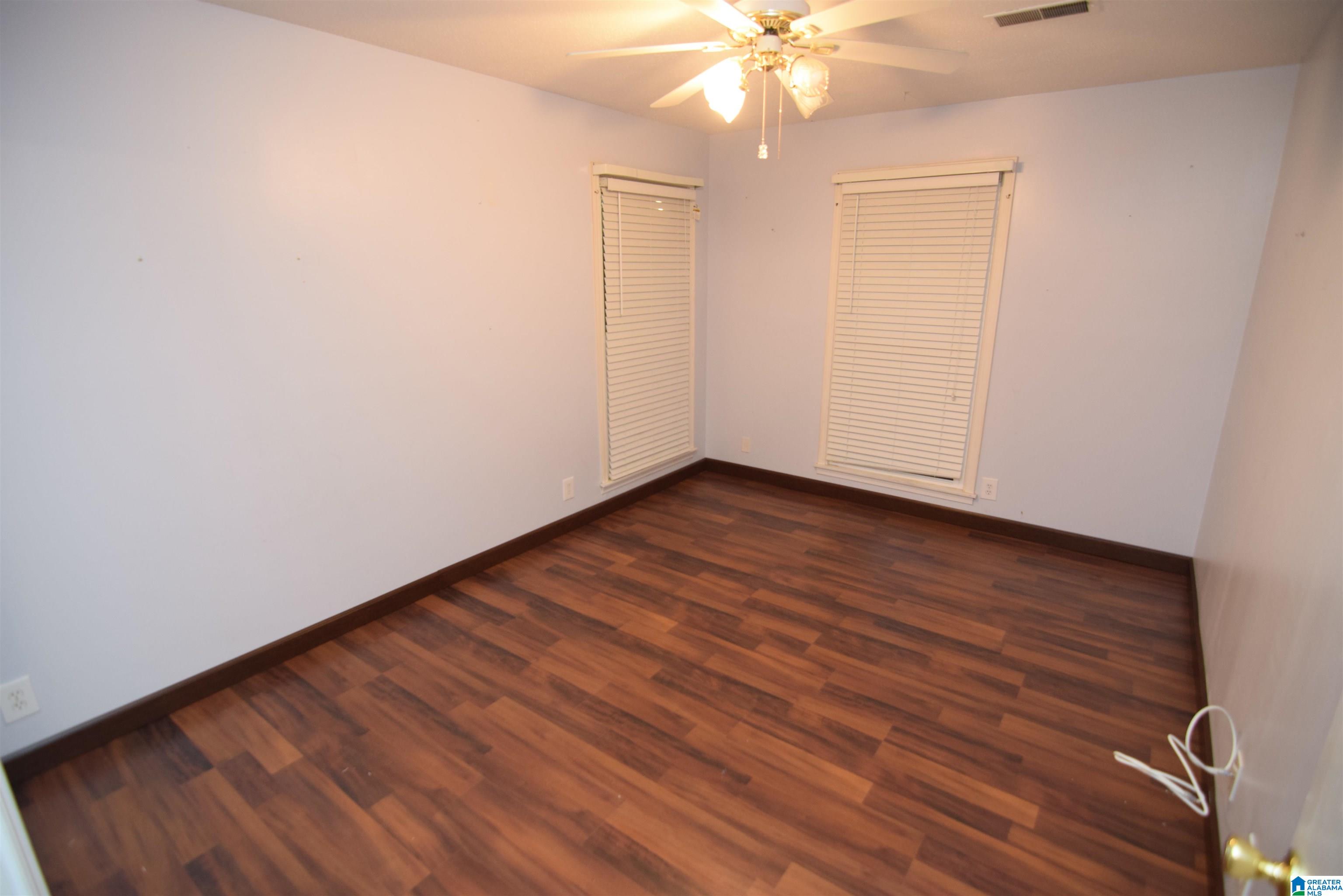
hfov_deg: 95.0
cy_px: 448
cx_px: 672
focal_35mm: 16
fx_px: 615
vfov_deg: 72.1
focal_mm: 11
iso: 800
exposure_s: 1/60
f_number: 3.2
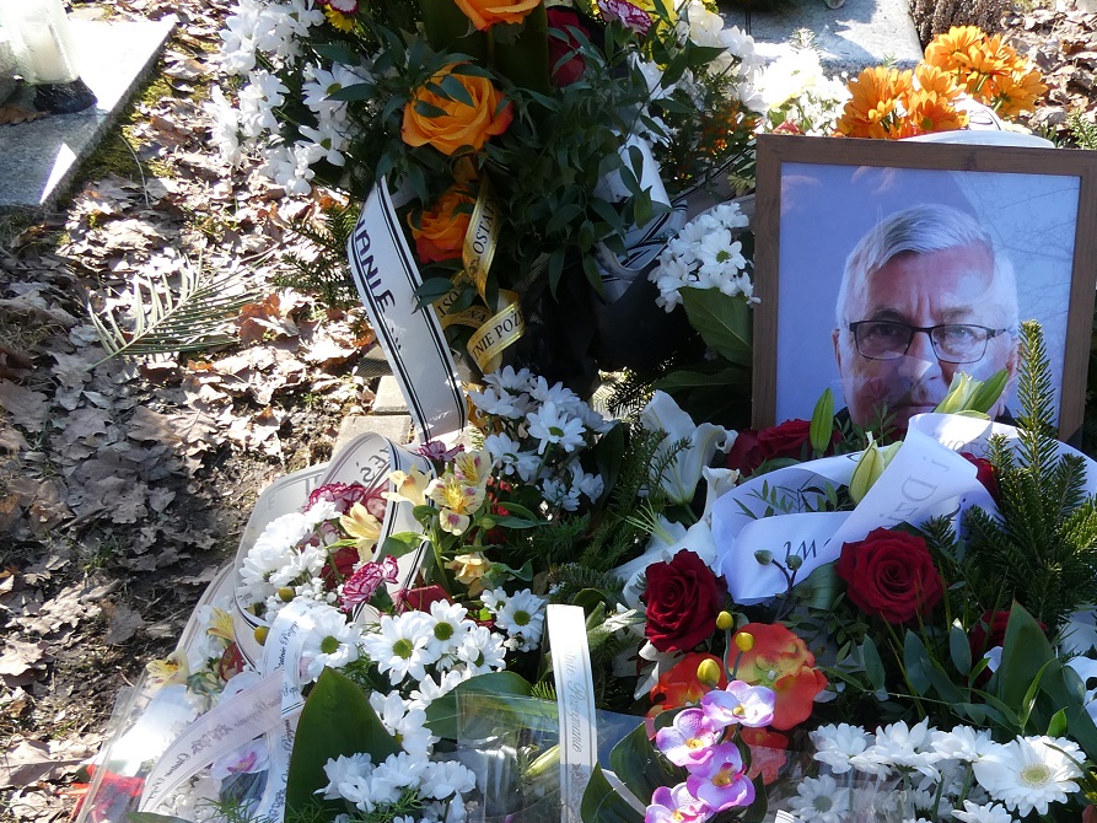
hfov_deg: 42.2
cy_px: 669
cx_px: 849
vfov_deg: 32.6
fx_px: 1363
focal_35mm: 43
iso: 80
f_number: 3.3
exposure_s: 1/160
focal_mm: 4.3
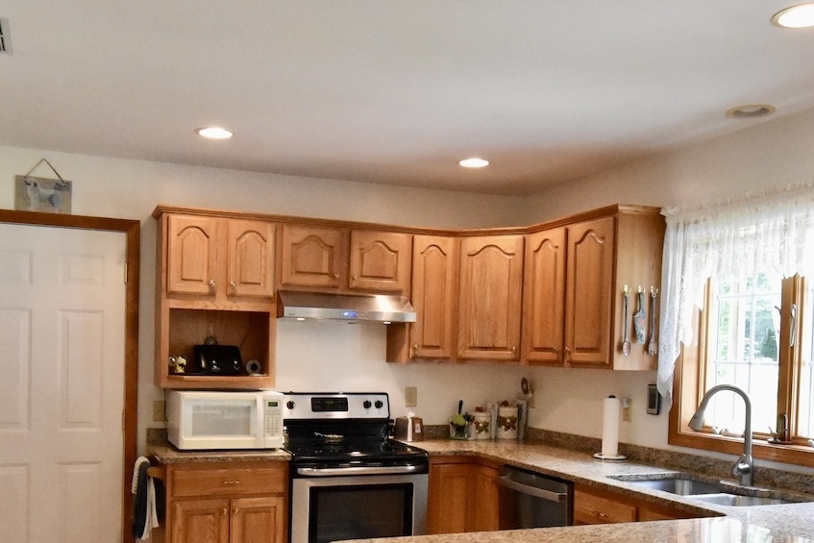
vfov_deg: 38.5
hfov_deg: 55.5
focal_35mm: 34
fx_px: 769
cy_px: 358
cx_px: 338
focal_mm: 10
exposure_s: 1/125
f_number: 6.3
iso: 5000
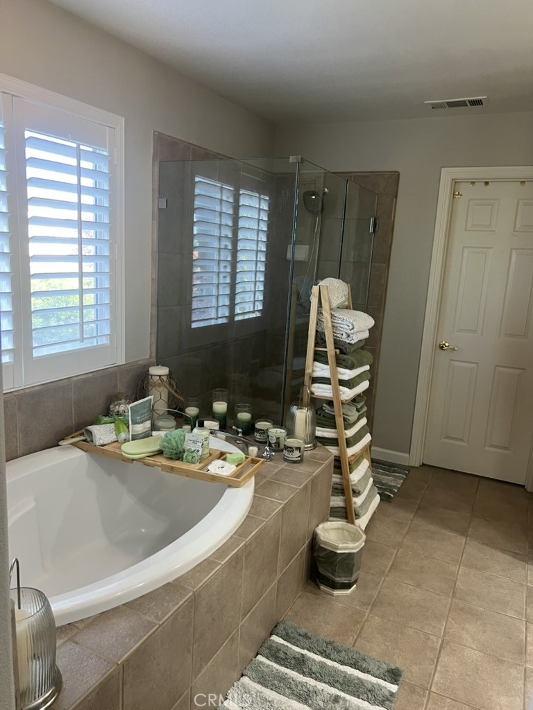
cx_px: 266
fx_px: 534
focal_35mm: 26
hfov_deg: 53.1
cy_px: 355
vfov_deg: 67.3
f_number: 1.5
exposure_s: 1/60
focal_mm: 5.7
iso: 125
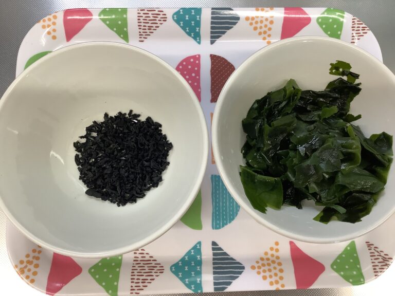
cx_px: 198
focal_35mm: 31
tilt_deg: -81.3
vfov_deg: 45.4
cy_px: 148
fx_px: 354
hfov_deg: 58.4
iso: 80
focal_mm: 3.3
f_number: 2.4
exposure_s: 1/50
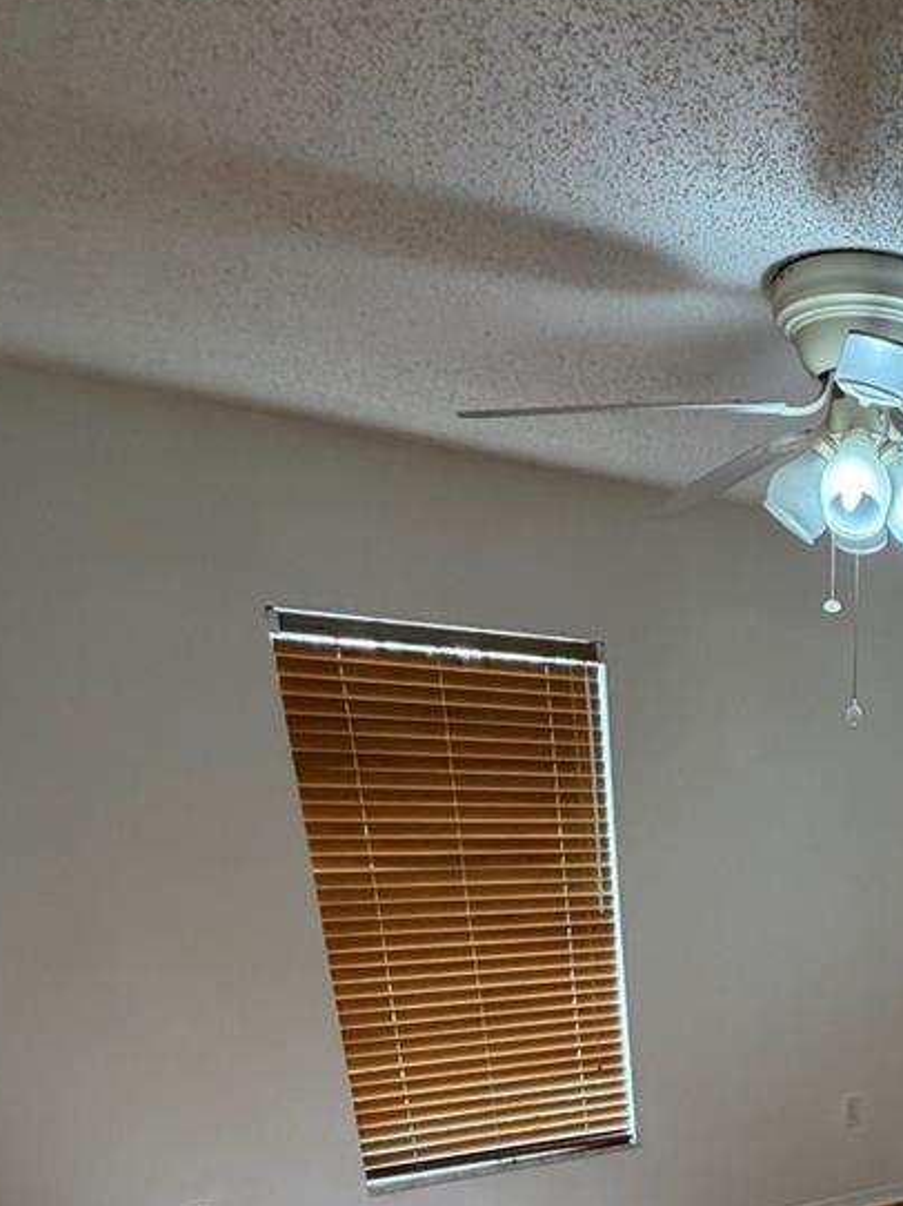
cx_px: 896
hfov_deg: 40.1
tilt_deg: -24.0
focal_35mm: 31
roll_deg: -3.8
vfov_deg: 47.4
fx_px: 1079
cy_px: 1230
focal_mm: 2.22
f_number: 2.2
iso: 250
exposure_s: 1/60
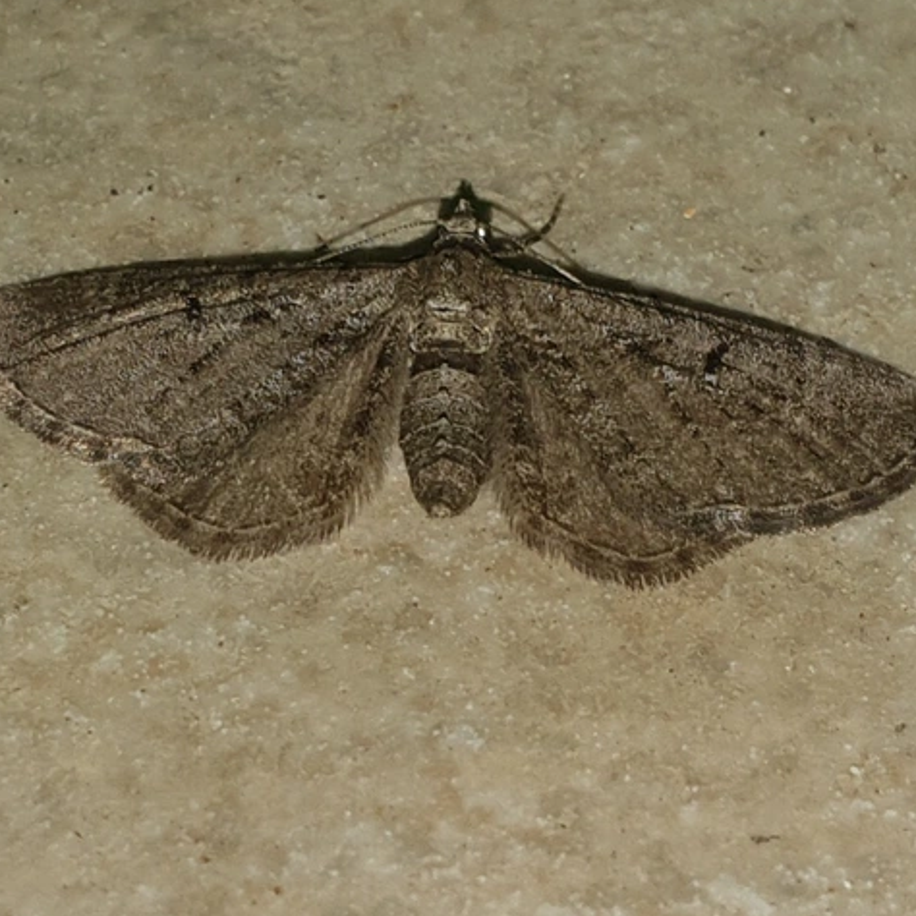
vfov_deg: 52.5
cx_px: 456
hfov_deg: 52.5
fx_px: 928
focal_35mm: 31
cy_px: 457
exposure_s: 1/847
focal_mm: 4.3
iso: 50
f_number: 2.4
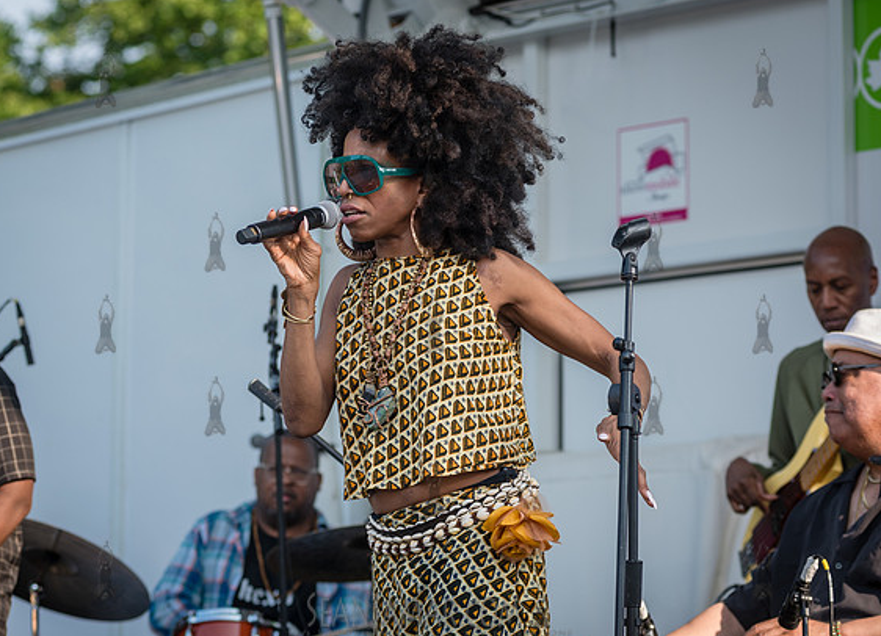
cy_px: 371
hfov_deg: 12.8
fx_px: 3918
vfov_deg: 9.3
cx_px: 417
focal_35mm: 156
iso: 200
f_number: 4.5
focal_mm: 125
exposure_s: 1/400
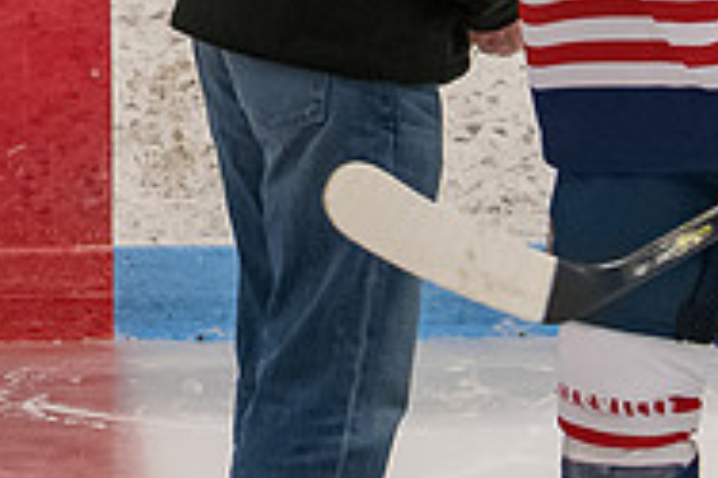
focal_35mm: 224
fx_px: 4464
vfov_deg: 6.0
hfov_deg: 9.2
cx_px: 150
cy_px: -304
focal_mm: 36
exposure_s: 1/250
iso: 2500
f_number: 4
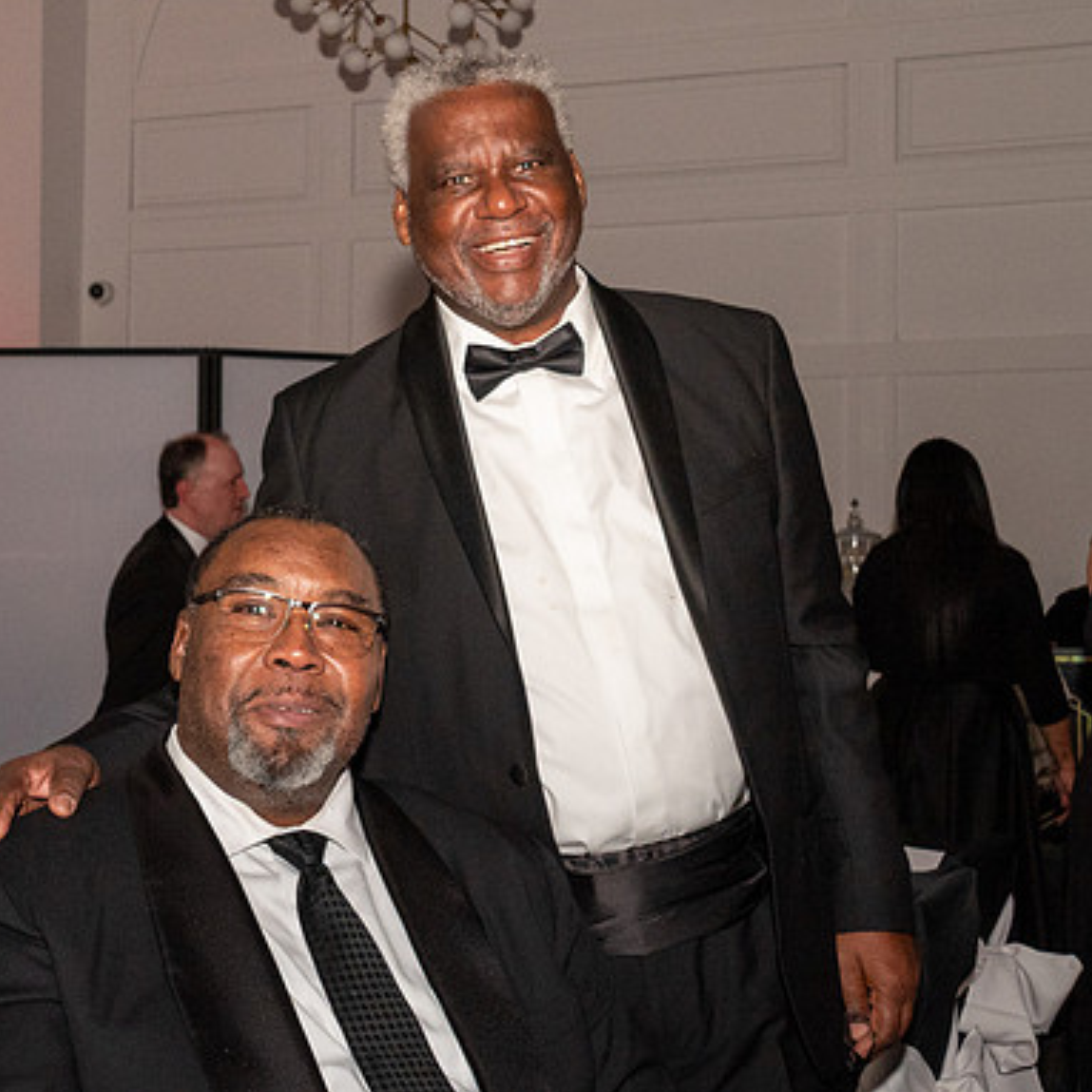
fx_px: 2070
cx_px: 371
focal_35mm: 58
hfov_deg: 29.4
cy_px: 546
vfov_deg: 29.6
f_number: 9
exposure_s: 1/100
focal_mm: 30
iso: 2000
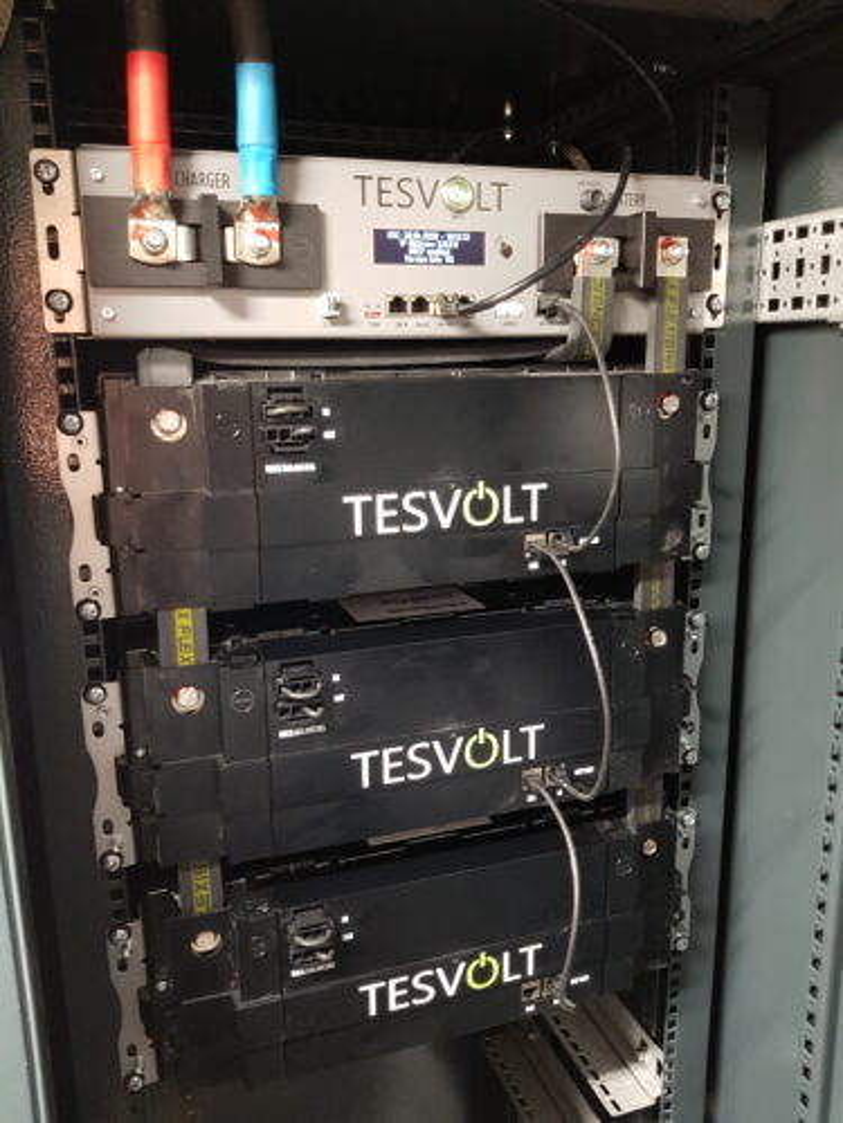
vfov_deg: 67.3
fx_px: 844
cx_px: 422
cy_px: 562
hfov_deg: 53.1
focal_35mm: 26
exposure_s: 1/10
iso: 250
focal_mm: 4.2
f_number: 1.7
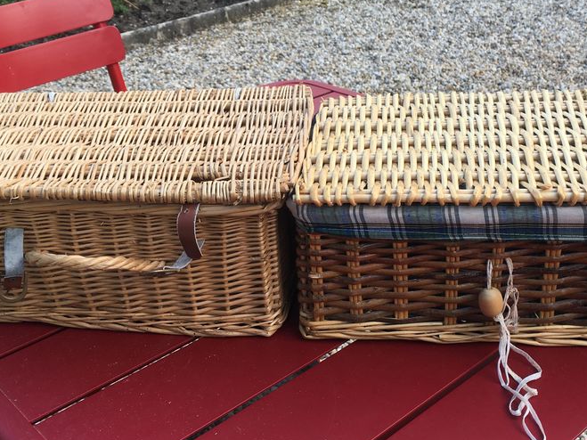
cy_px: 270
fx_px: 746
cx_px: 317
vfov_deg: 32.7
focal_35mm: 44
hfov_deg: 42.9
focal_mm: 4.15
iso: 25
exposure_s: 1/257
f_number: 2.2
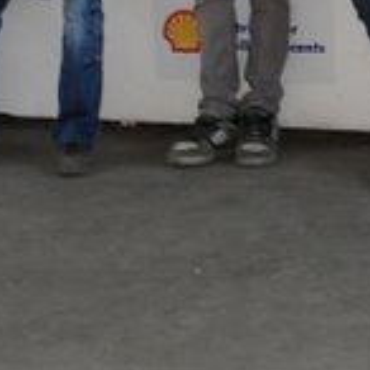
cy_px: -443
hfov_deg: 8.4
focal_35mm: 206
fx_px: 2491
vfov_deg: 8.0
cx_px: 428
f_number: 8
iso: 400
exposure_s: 1/80
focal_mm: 23
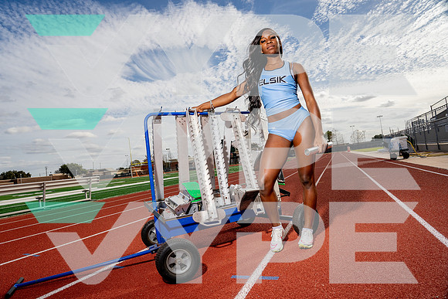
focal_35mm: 22
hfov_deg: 78.2
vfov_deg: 57.1
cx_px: 201
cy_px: 156
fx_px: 275
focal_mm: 20
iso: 160
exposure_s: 1/1250
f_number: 6.3
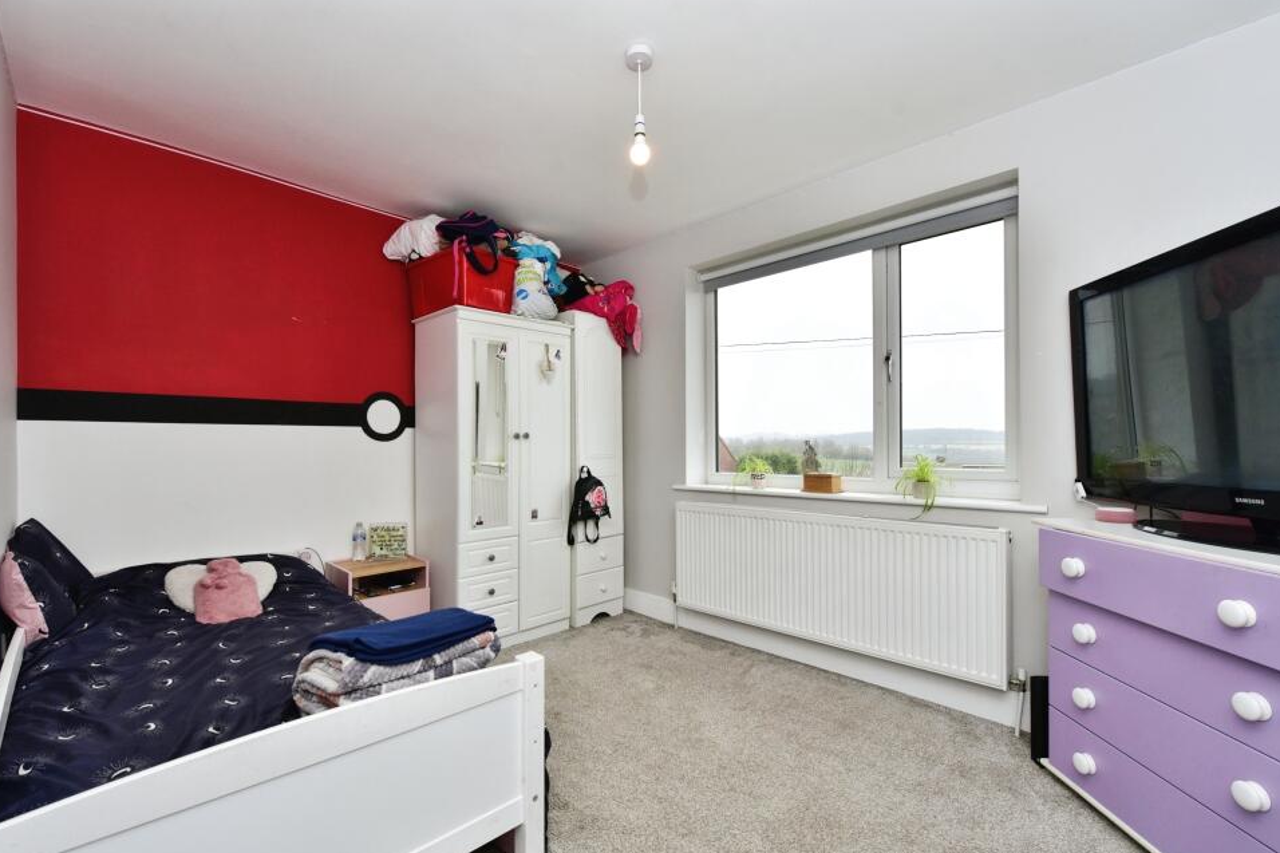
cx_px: 603
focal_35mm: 15
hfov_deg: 100.3
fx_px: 533
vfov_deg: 77.3
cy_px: 441
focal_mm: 14
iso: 400
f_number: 6.7
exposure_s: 1/180
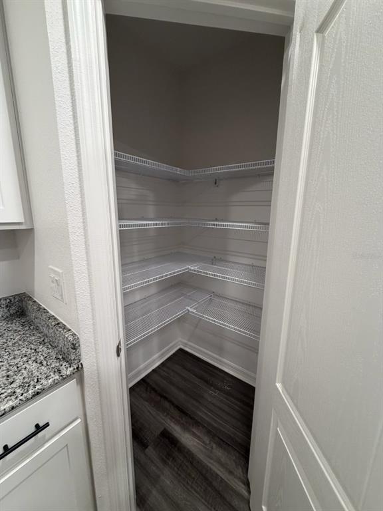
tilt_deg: -12.1
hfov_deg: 85.7
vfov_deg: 102.1
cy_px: 256
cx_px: 192
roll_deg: -1.0
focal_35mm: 14
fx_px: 207
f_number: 2.2
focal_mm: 2.22
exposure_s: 1/60
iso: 250
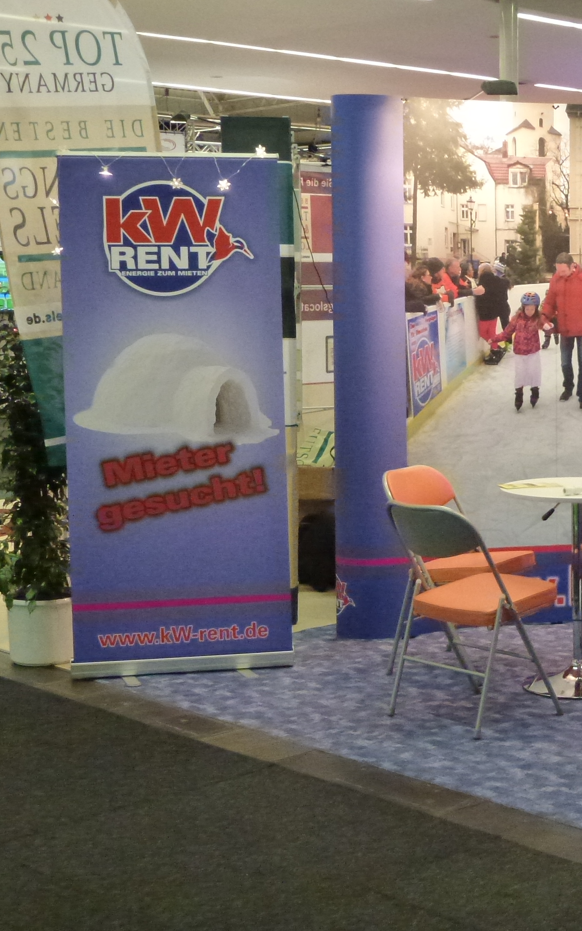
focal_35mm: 61
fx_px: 1548
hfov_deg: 20.6
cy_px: 466
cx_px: 577
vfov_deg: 33.5
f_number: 3.9
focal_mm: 7.4
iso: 800
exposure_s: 1/30
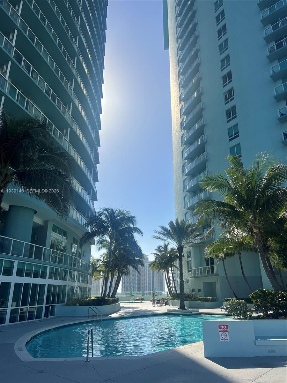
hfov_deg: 53.1
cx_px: 144
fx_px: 287
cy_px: 192
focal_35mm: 26
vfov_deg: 67.3
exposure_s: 1/7463
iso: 50
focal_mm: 5.7
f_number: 1.5
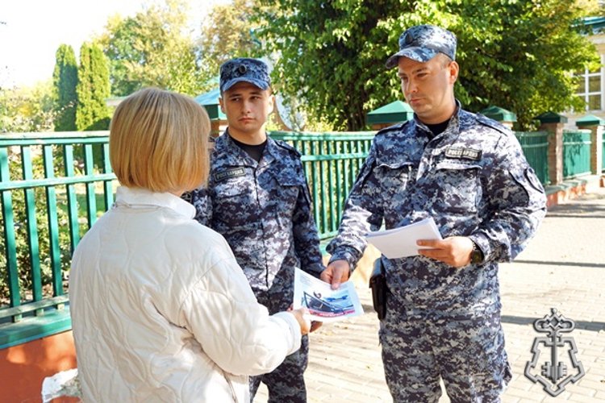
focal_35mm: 34
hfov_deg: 55.1
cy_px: 202
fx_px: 580
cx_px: 302
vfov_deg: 38.4
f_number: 4
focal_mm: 23
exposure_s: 1/160
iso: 125
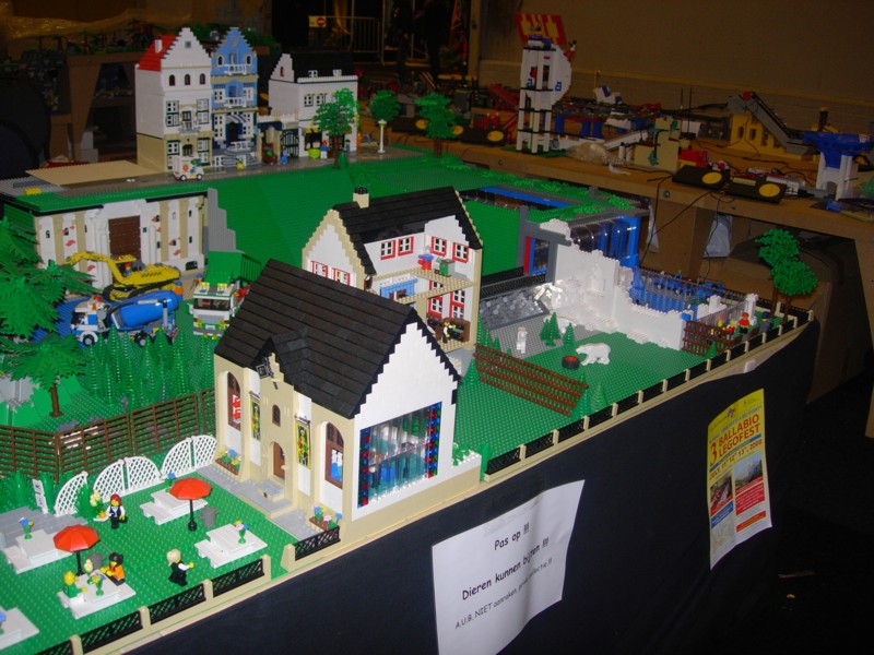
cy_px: 328
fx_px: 959
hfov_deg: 49.0
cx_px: 437
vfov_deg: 37.7
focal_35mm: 38
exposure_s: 1/64
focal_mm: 7.8
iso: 79
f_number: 2.8
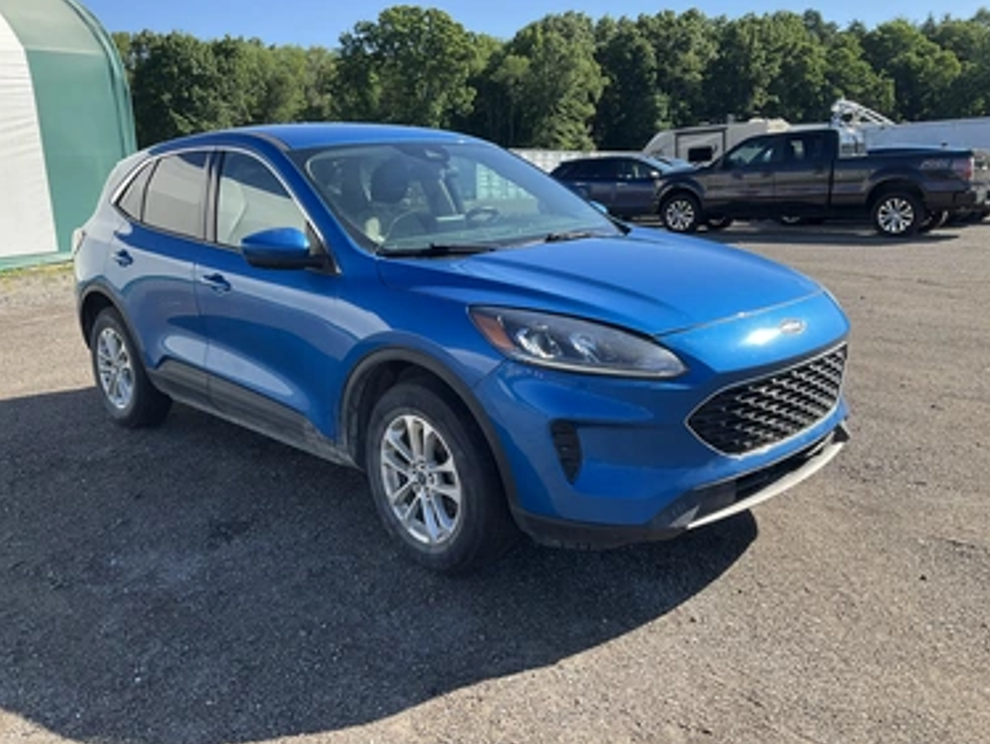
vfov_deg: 45.5
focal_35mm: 31
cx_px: 463
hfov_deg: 58.3
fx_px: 887
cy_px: 355
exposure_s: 1/666
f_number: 1.8
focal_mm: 3
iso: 25
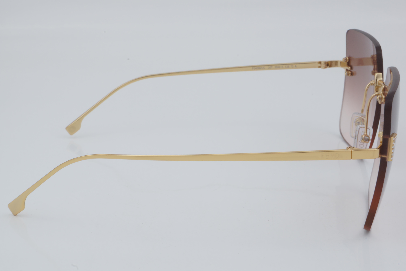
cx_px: 203
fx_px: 846
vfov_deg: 18.2
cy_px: 136
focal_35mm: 75
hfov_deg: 27.0
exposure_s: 1/4
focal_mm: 50
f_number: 32
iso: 100
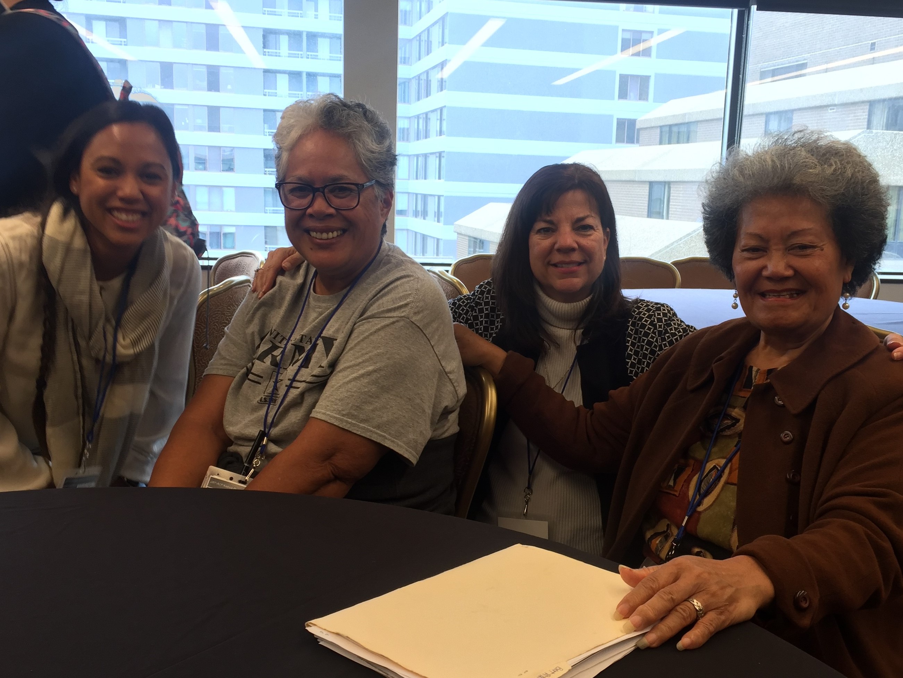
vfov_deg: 48.2
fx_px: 757
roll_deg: -1.9
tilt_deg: -7.0
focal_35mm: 29
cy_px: 339
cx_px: 452
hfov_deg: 61.7
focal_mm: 4.15
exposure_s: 1/60
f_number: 2.2
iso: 32
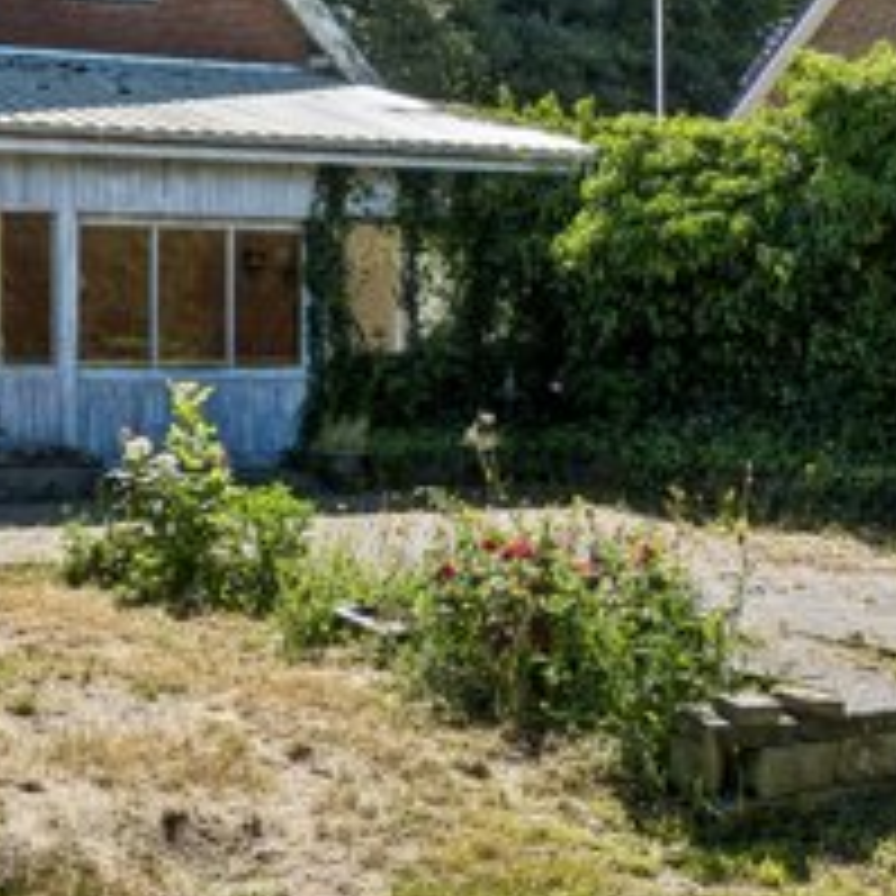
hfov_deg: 24.3
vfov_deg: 25.7
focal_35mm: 67
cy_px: 281
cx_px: -59
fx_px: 1954
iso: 250
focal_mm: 13
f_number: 8
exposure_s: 1/800
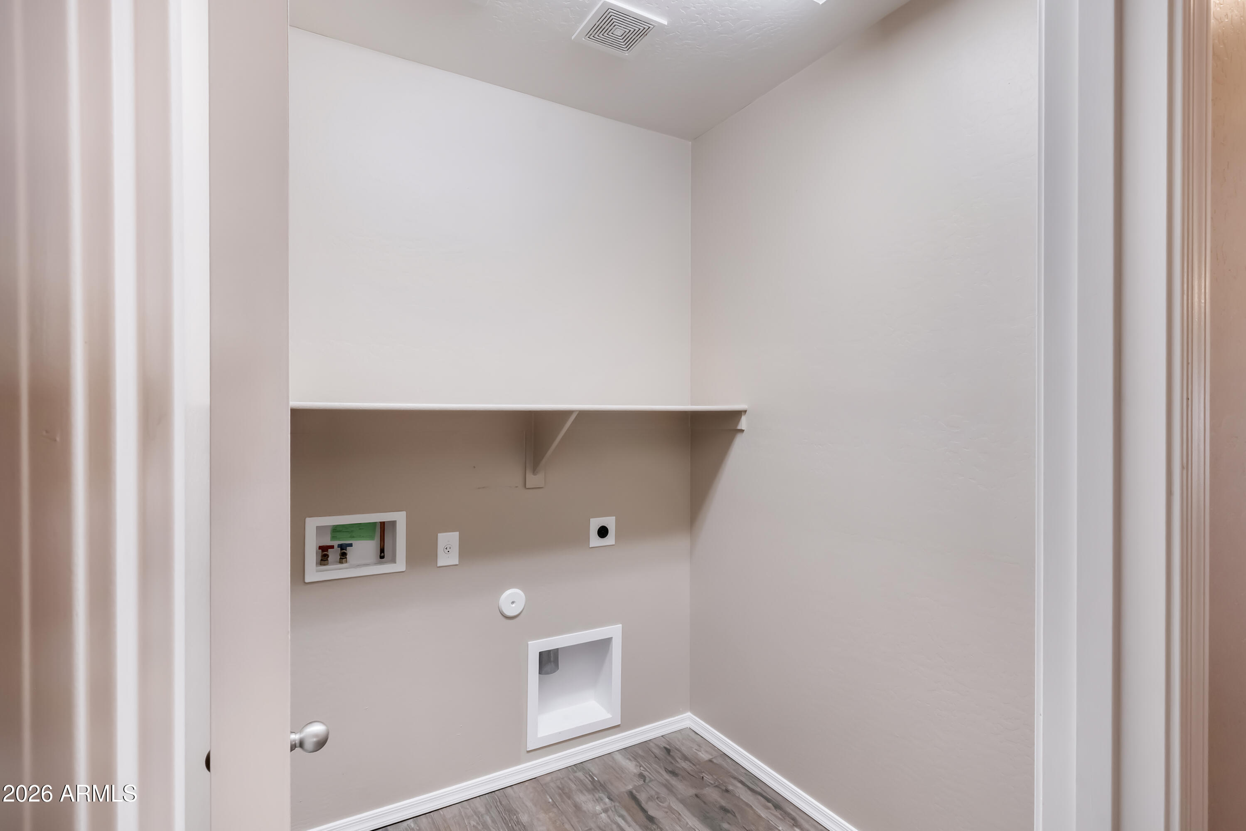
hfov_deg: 95.0
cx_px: 623
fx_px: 571
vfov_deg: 72.1
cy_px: 416
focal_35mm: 16
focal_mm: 11
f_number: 16
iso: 200
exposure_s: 1/6
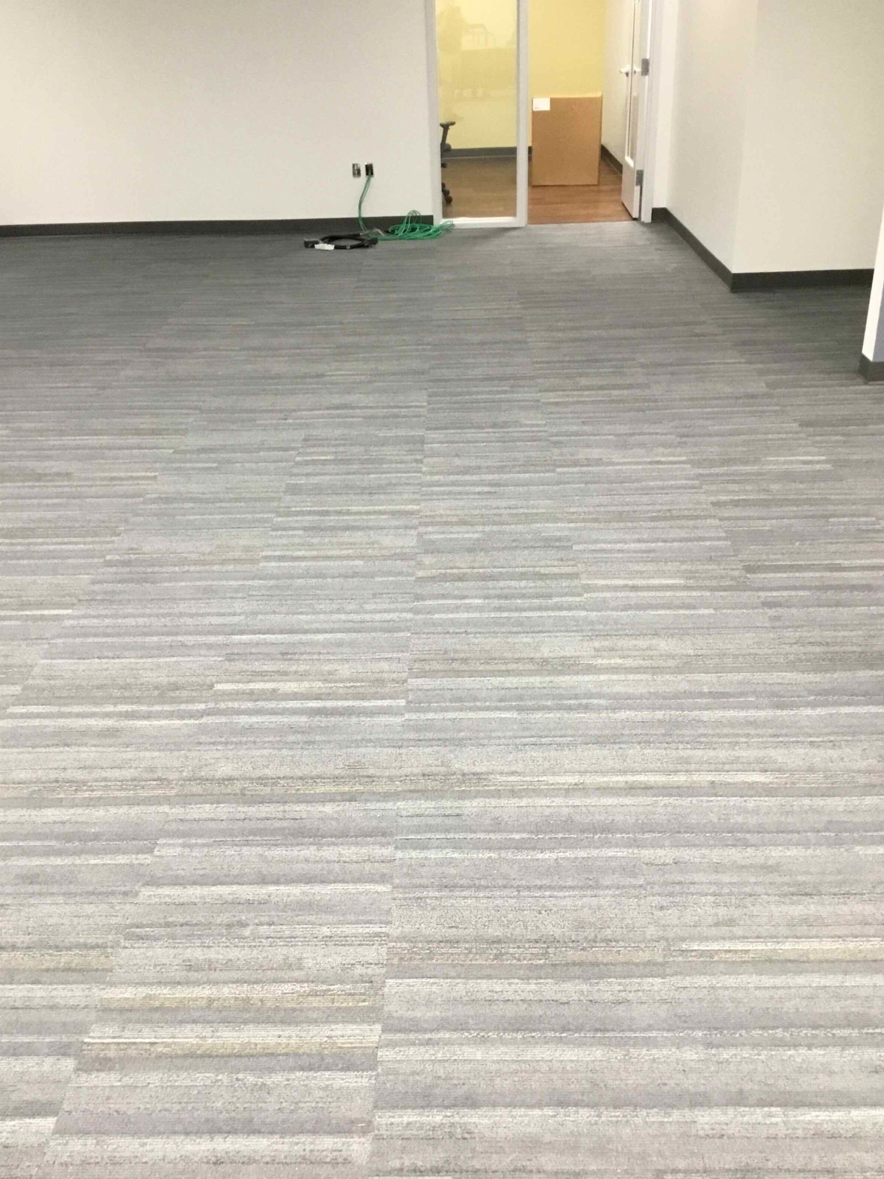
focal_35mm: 32
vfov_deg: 56.8
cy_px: 586
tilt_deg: -26.4
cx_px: 434
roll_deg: +3.3
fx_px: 1090
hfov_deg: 44.2
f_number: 2.4
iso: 200
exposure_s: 1/30
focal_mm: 3.3
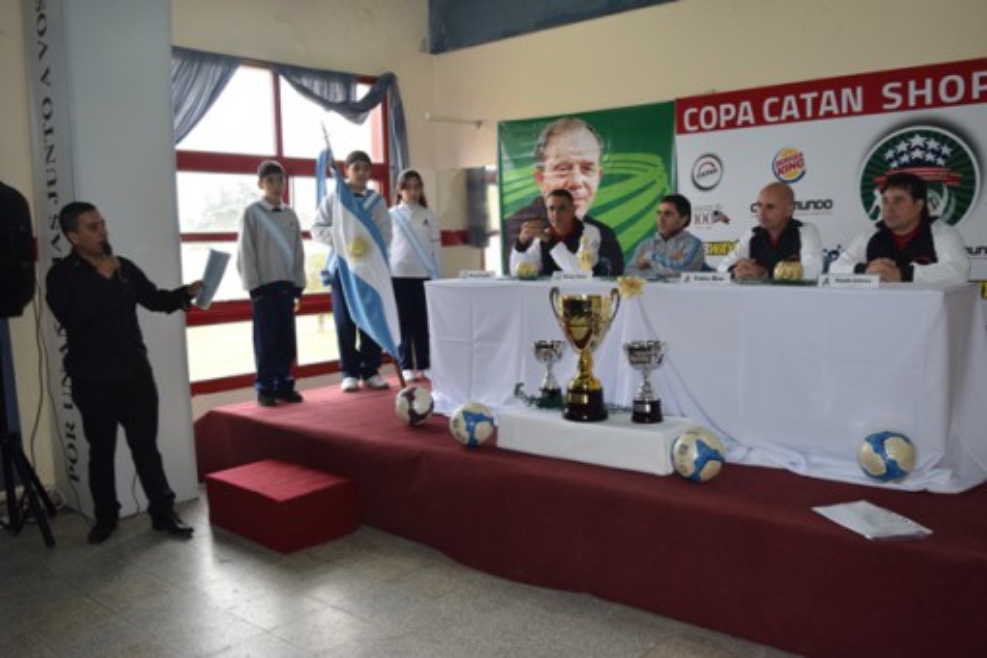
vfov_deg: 43.6
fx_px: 822
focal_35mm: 30
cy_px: 329
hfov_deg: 61.9
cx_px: 494
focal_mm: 20
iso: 800
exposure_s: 1/100
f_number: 5
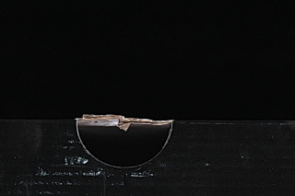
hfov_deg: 8.1
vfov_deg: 5.4
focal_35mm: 253
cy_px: 212
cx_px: 122
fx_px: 2072
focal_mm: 50
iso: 160
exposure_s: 1/80
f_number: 7.1
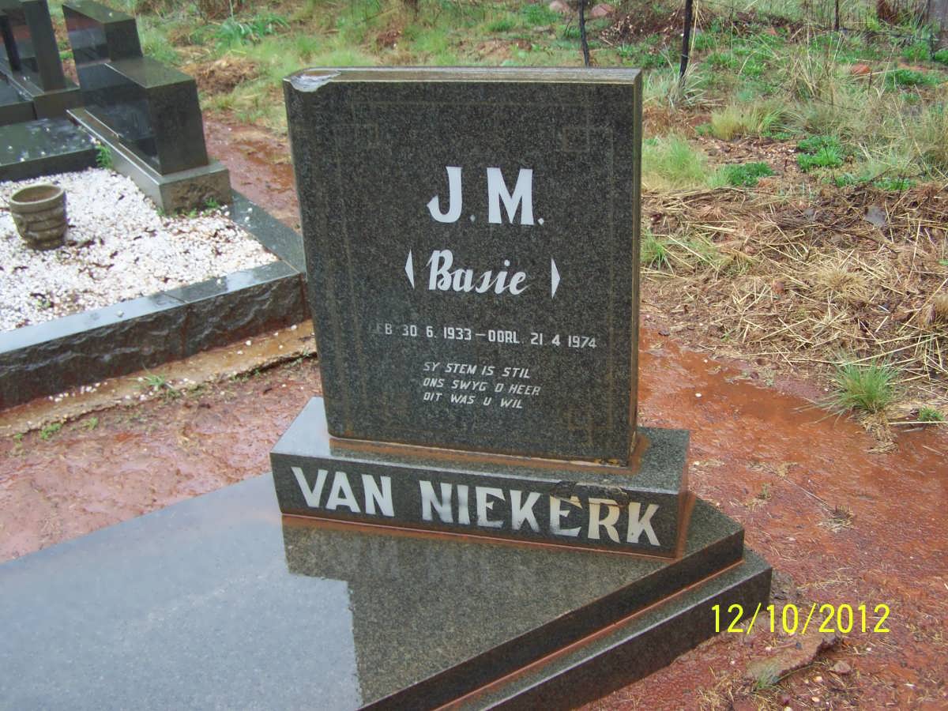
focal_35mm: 38
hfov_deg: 49.0
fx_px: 1041
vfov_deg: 37.7
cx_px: 474
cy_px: 356
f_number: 2.8
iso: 100
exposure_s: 1/60
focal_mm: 6.3
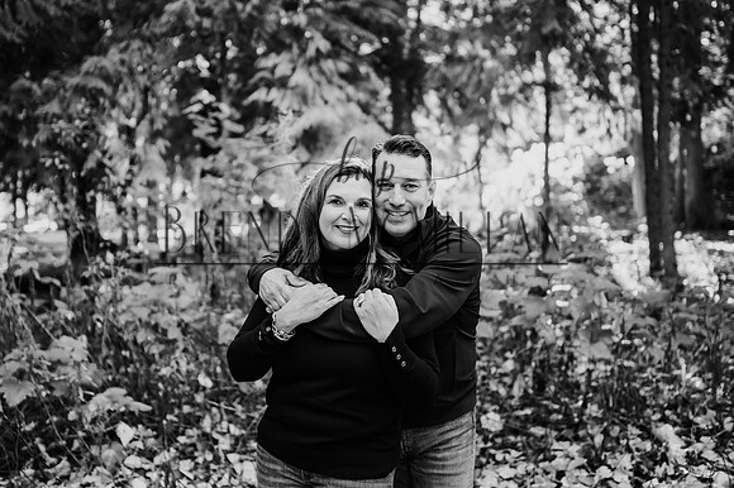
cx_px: 326
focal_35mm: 41
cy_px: 213
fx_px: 833
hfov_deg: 47.5
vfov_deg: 32.6
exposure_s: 1/500
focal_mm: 35
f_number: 1.8
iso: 400
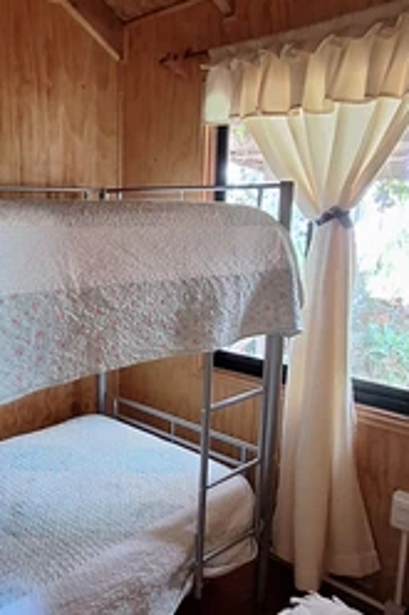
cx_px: 82
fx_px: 410
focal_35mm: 24
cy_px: 312
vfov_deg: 73.8
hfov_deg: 49.9
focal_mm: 1.74
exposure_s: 1/25
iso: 250
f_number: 2.2
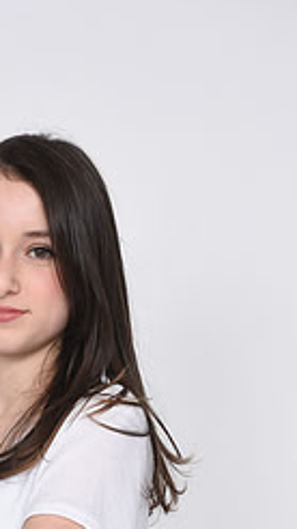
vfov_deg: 15.4
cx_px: 18
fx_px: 1908
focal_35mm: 136
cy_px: 568
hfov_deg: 8.9
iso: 160
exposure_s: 1/125
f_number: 8
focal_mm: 55
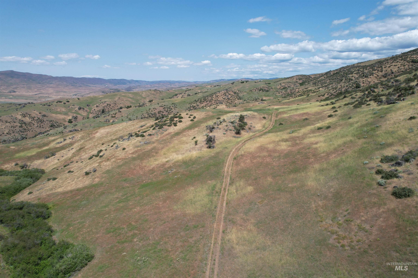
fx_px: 255
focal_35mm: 22
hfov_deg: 78.6
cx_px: 209
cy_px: 139
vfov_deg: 57.2
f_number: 2.8
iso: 100
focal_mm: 8.38
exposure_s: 1/2500
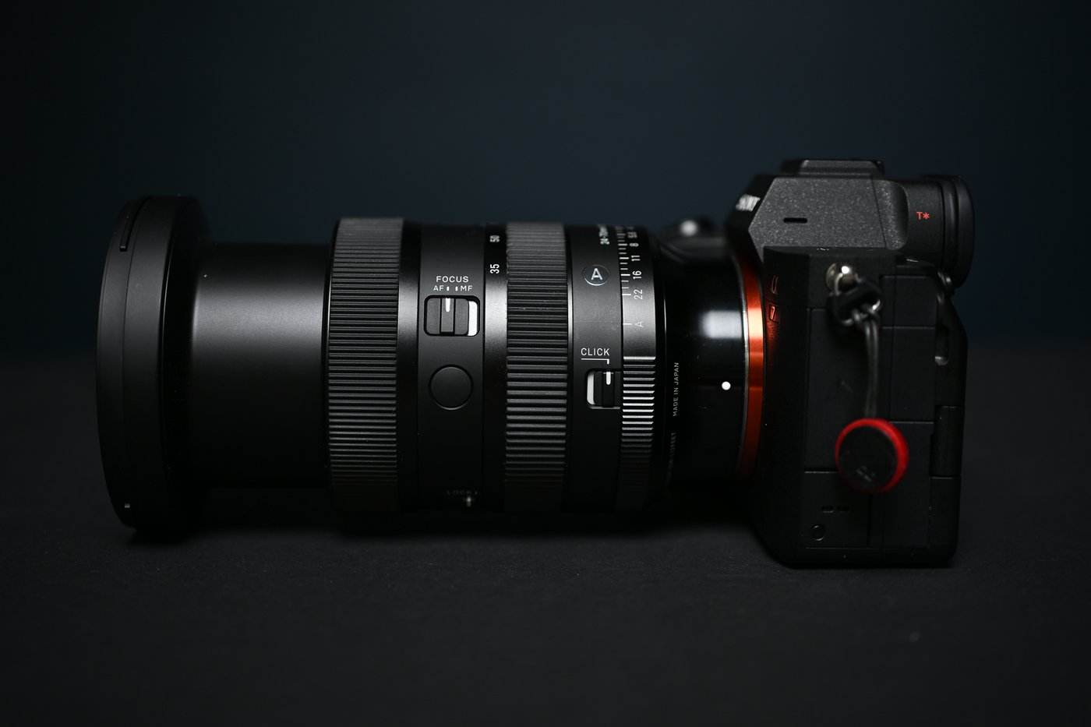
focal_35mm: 50
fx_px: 1515
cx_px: 546
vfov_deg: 27.0
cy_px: 364
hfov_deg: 39.6
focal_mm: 50
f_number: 3.3
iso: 500
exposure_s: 1/100
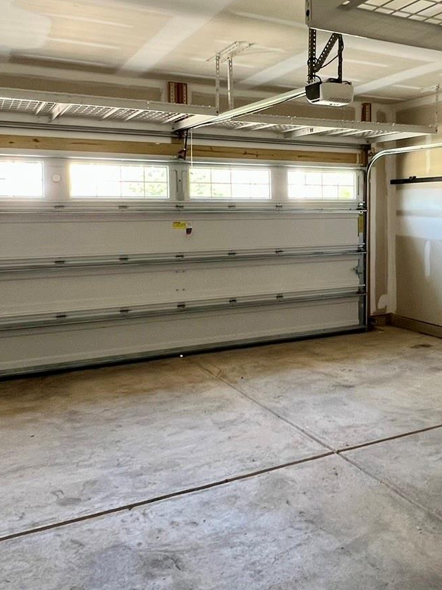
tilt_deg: -2.5
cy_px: 233
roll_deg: +0.5
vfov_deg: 57.8
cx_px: 292
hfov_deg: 44.8
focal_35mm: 31
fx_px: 528
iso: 160
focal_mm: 1.57
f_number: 1.8
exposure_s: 1/60
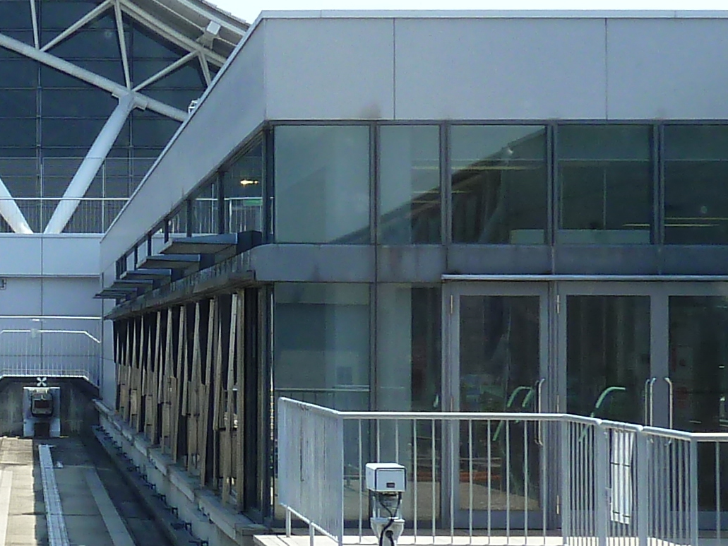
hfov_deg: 19.3
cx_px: -102
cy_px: 304
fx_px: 2040
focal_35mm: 97
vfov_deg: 15.2
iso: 80
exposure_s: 1/250
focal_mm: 4.1
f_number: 4
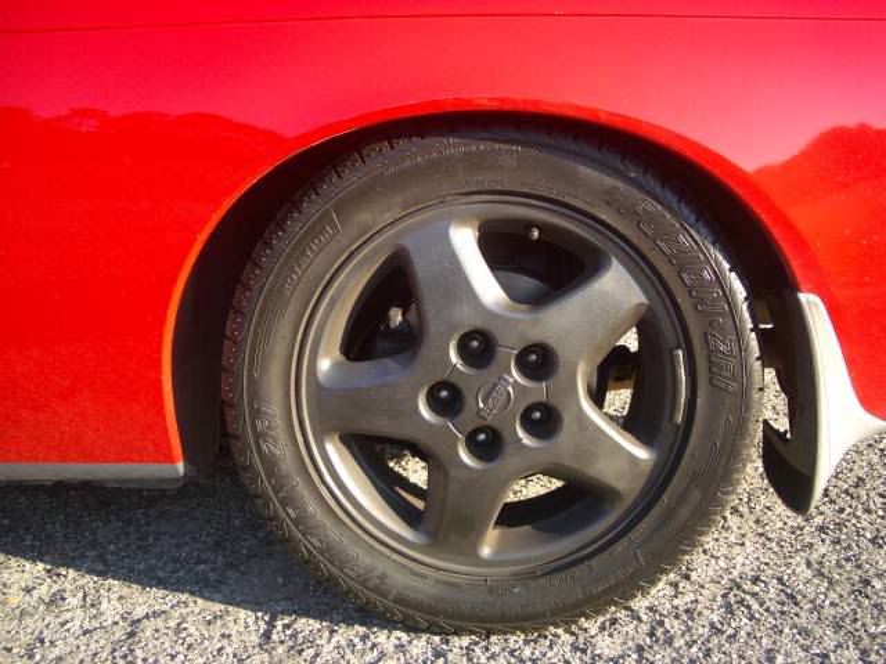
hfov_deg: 52.6
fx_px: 896
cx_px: 443
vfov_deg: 40.7
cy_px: 332
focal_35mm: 35
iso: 50
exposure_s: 1/200
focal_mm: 5.8
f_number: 2.6
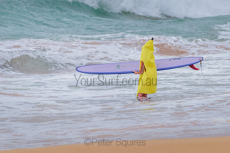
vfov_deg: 2.2
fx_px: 3917
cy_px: 59
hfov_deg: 3.4
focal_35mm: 613
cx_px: 141
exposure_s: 1/2000
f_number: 5.6
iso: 400
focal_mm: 500
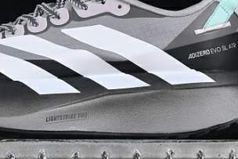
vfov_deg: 7.6
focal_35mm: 180
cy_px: 20
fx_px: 1191
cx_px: 79
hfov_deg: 11.4
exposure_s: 1/80
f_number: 8
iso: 160
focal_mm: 50
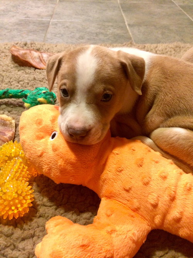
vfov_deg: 61.7
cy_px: 129
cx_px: 96
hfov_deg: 48.2
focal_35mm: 29
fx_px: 216
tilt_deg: -43.3
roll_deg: -3.7
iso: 250
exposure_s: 1/20
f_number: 2.2
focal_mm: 4.15
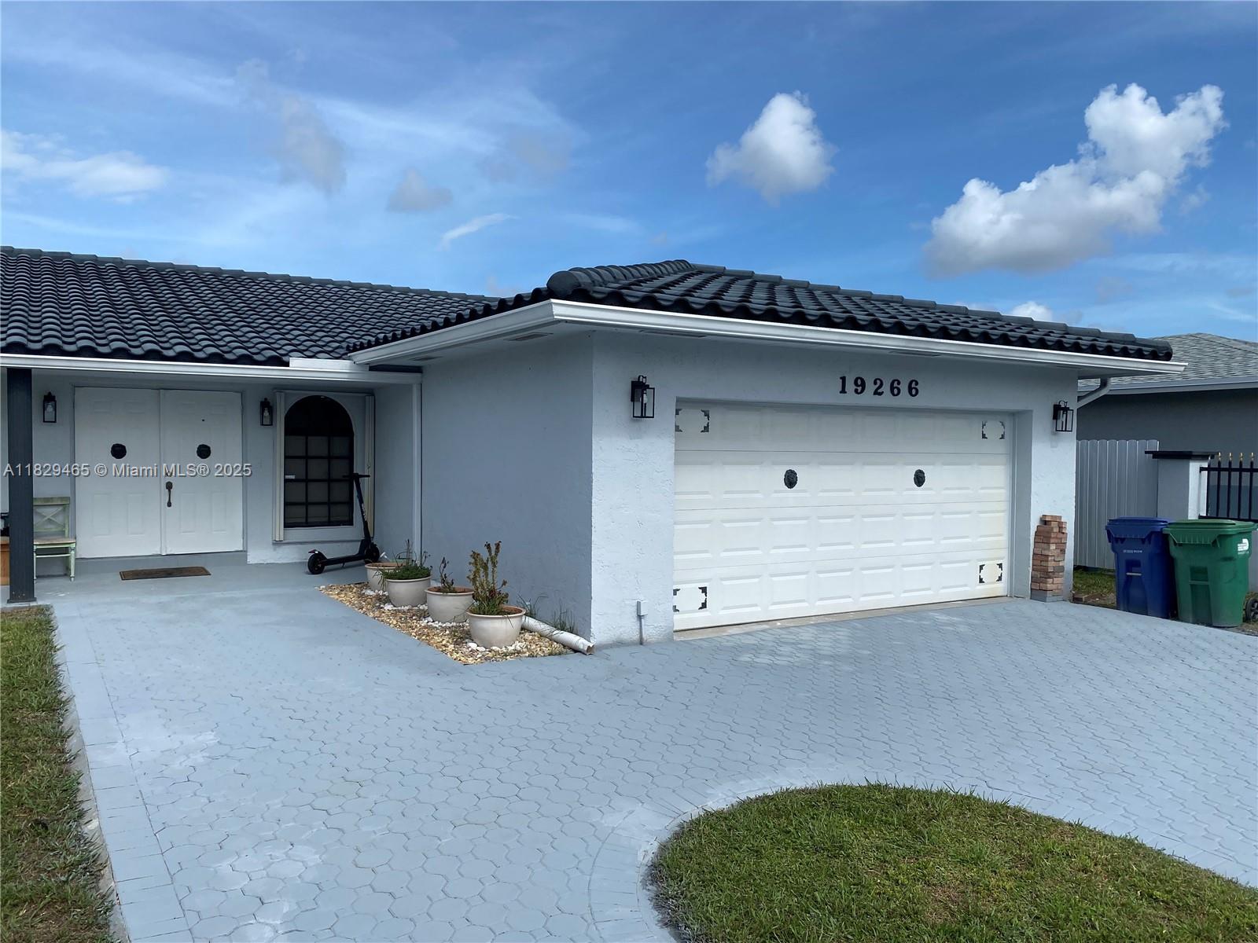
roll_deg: -0.3
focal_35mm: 26
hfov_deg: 67.3
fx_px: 945
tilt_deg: -3.0
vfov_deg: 53.1
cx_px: 629
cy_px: 472
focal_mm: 4.25
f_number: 1.8
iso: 32
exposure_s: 1/3846
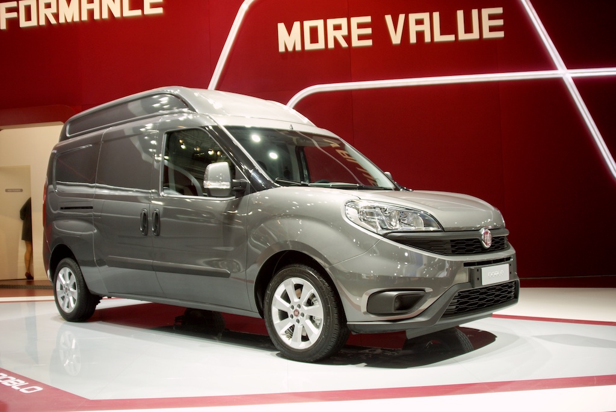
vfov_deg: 37.0
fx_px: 617
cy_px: 206
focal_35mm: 36
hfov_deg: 53.1
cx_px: 308
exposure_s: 1/20
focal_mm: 24
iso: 160
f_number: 3.5
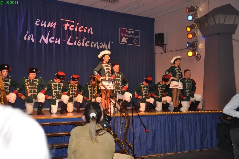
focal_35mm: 48
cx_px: 120
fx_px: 318
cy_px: 80
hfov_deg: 41.2
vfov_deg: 28.0
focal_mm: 32
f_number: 5
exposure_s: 1/60
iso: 400
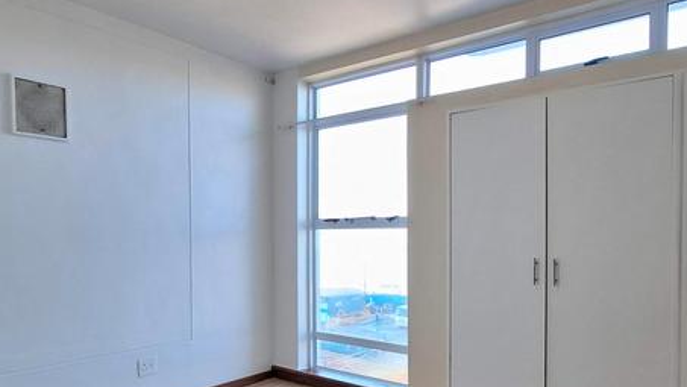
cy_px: 249
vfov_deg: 45.5
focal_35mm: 25
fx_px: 455
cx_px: 413
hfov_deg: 73.2
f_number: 2.2
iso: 40
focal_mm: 1.74
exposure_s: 1/50
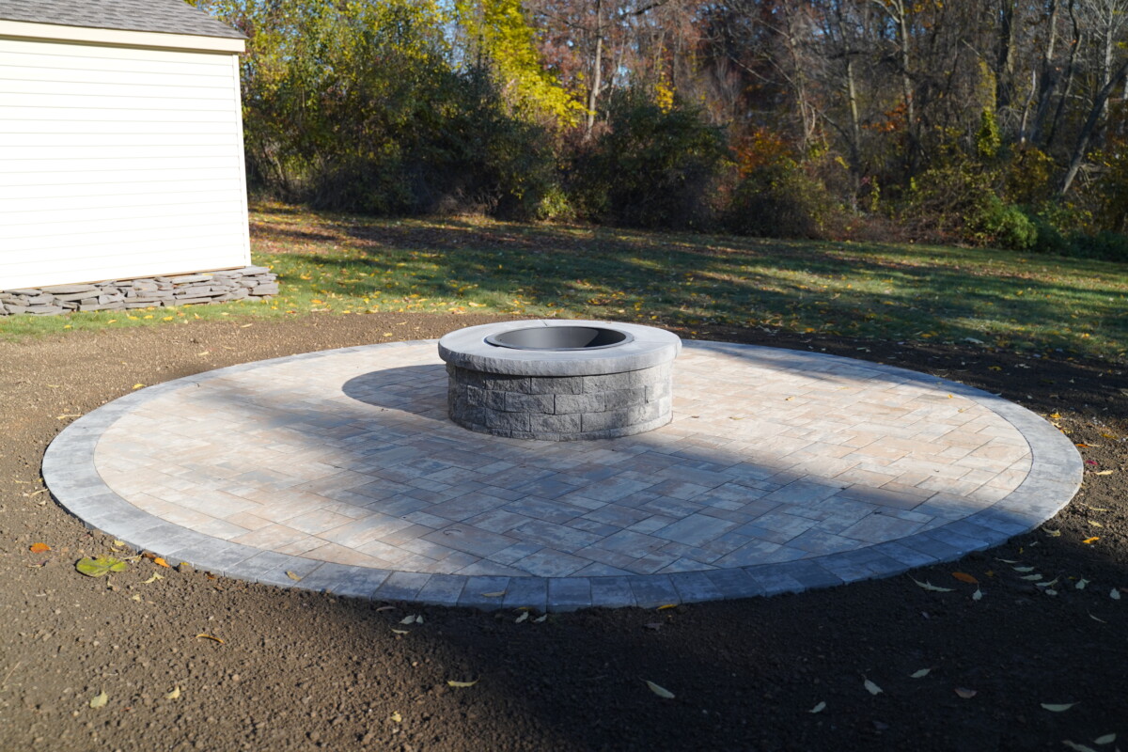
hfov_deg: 53.1
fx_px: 1128
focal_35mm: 36
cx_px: 564
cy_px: 376
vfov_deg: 36.9
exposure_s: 1/160
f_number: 2.8
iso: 500
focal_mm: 36
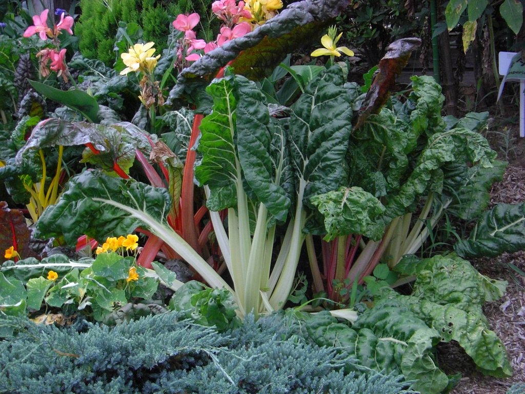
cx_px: 262
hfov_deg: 27.4
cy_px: 197
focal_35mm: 71
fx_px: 1077
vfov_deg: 20.7
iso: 200
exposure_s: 1/125
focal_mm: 11.8
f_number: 3.9
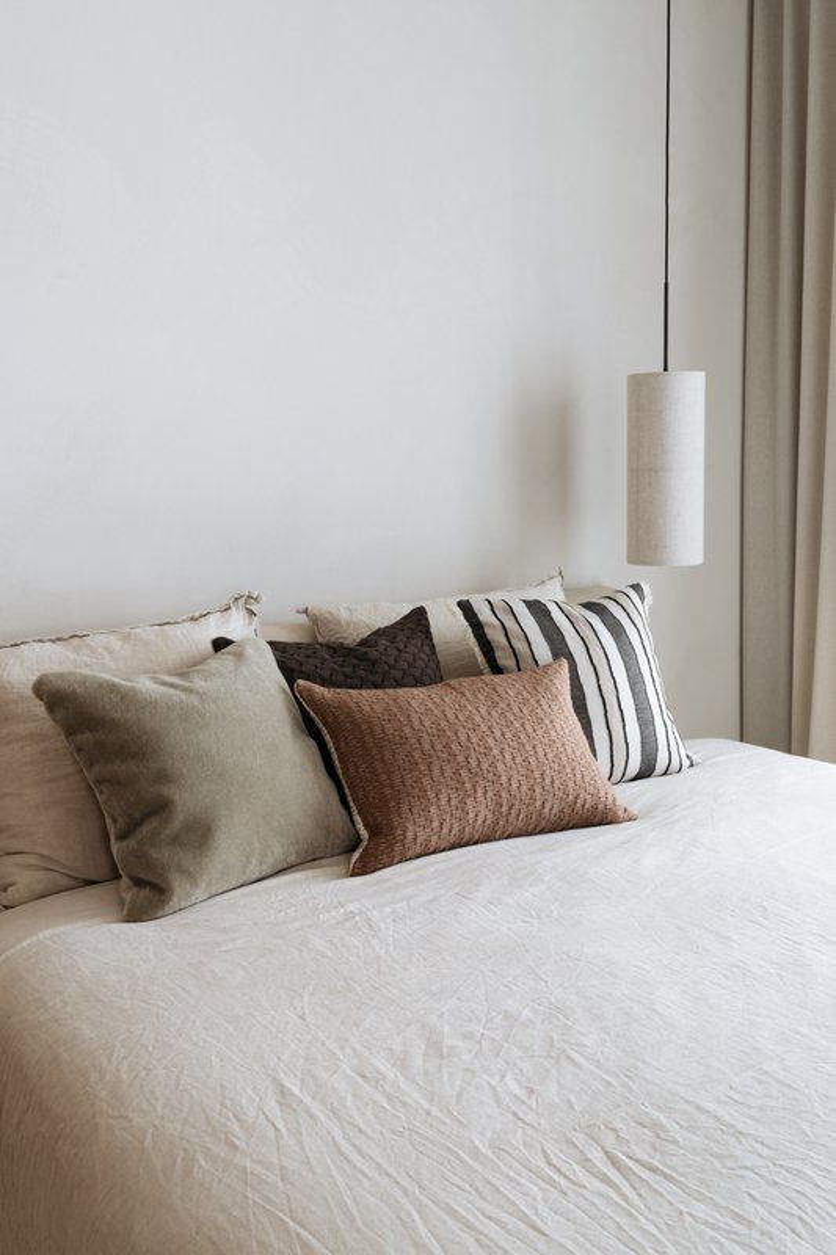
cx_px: 418
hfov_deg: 40.0
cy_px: 628
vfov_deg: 57.2
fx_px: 1150
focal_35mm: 33
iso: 200
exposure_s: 1/1.25
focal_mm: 33
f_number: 13
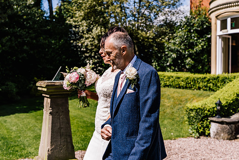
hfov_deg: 43.6
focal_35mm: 45
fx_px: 299
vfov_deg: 29.9
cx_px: 120
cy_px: 80
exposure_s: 1/1250
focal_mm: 45
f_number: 5
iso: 160
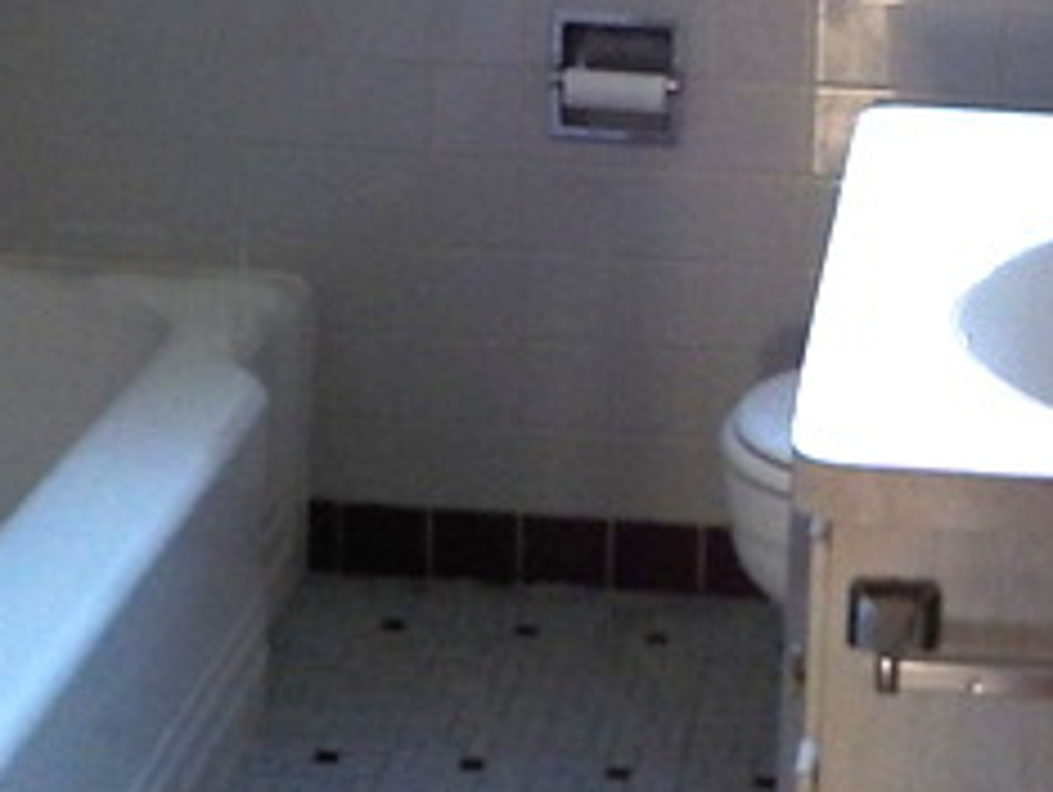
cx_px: 950
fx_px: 2497
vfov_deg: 17.8
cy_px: 135
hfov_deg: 23.2
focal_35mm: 82
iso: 360
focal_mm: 4.1
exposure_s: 1/30
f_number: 3.3
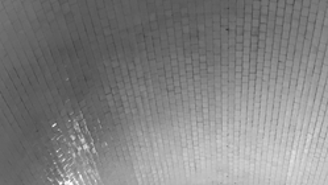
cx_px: 207
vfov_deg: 13.7
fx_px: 696
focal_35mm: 80
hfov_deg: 26.4
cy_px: 320
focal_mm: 8.8
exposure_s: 1/30
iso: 500
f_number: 1.8
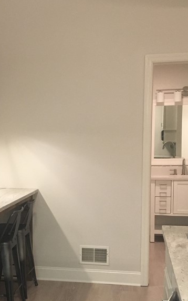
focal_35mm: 55
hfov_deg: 23.2
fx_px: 450
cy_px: 197
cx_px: 36
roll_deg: +1.1
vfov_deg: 36.6
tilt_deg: -6.2
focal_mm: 4.15
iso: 200
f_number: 2.2
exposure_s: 1/30
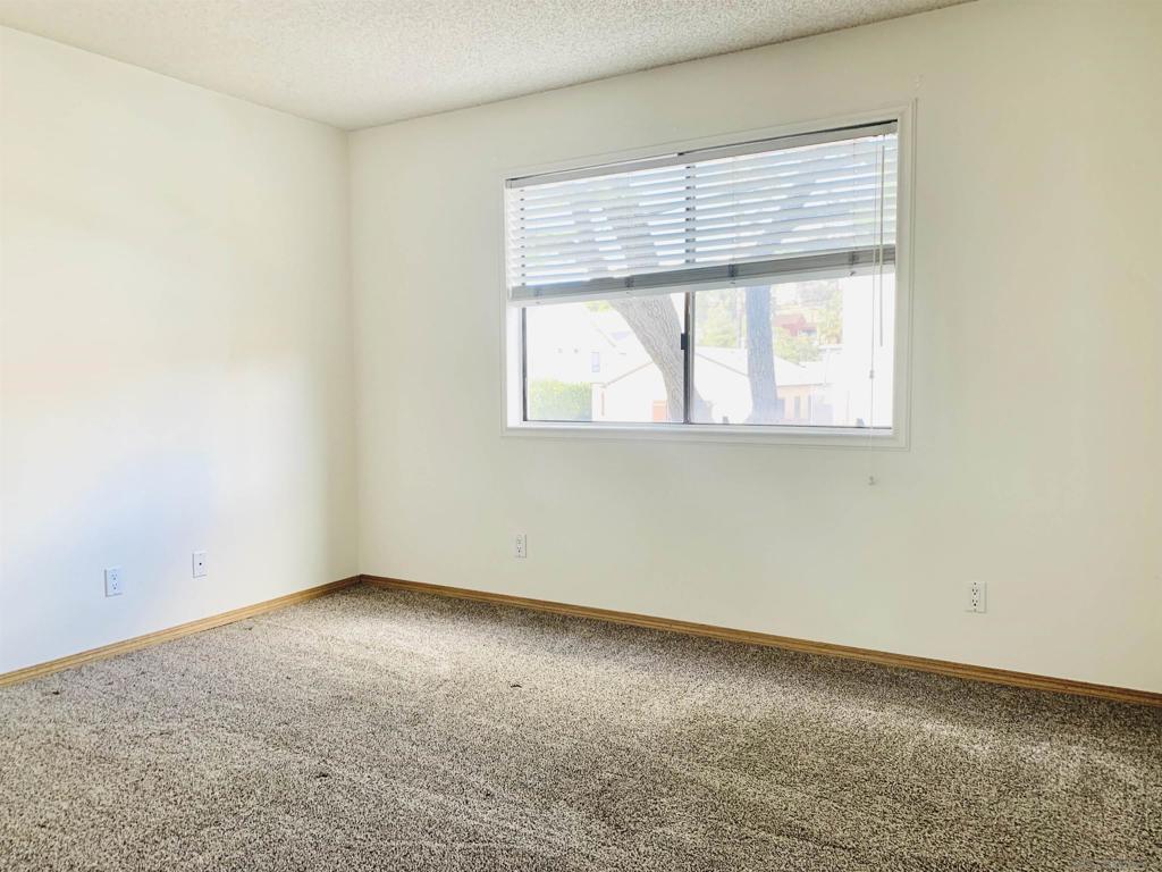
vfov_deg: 53.1
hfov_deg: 67.3
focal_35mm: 26
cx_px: 581
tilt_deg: -2.9
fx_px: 873
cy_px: 436
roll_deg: +1.1
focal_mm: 4.25
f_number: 1.8
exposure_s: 1/120
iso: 80
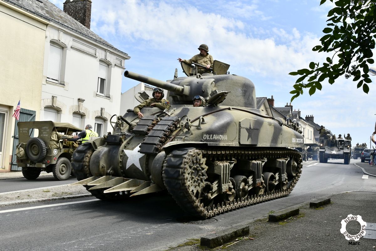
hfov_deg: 53.1
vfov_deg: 36.9
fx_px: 376
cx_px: 188
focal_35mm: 36
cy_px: 126
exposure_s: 1/200
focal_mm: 24
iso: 100
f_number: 9
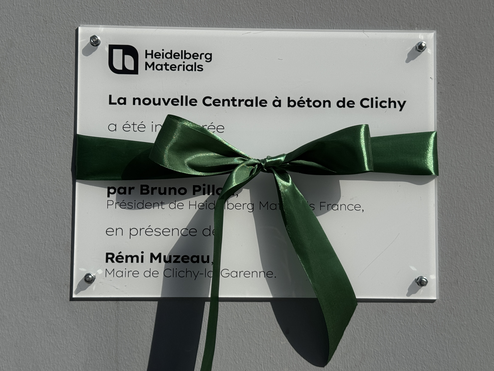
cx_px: 247
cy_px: 186
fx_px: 685
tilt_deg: +4.1
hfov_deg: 39.7
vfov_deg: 30.3
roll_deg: -0.6
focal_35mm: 48
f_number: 1.78
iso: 80
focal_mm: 6.76
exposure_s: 1/12500
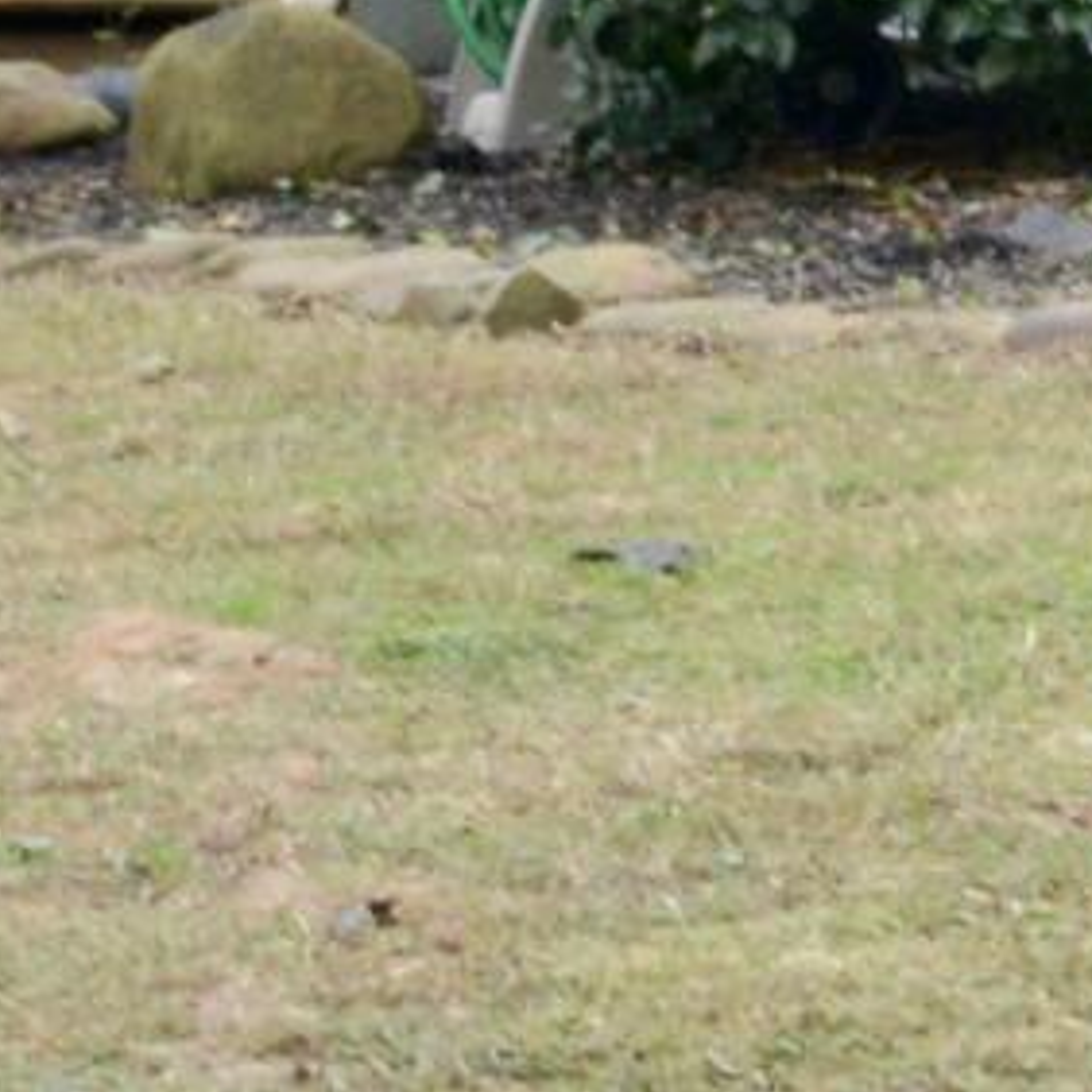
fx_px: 16132
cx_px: 2618
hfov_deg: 3.8
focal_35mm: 452
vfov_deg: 3.8
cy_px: -1781
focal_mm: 50
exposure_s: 1/25
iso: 640
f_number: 22
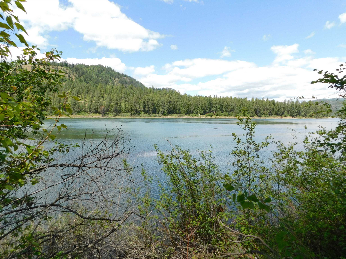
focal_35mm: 23
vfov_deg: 58.9
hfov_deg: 73.9
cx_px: 173
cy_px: 130
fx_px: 230
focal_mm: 4
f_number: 3
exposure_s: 1/1000
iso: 125
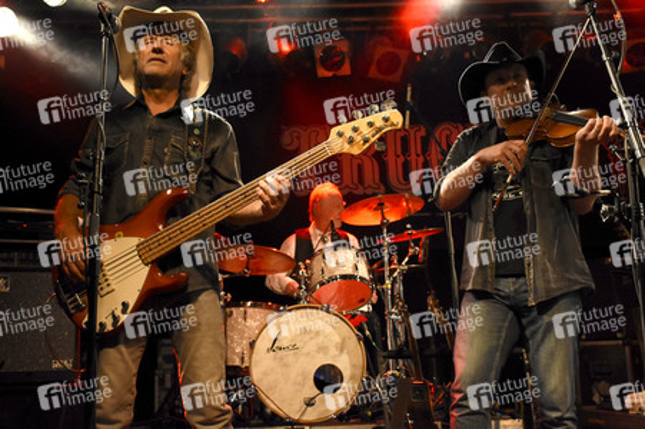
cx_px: 322
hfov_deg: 43.6
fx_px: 806
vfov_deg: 29.8
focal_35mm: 45
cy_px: 214
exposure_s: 1/160
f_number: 4.5
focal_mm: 30
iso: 2500
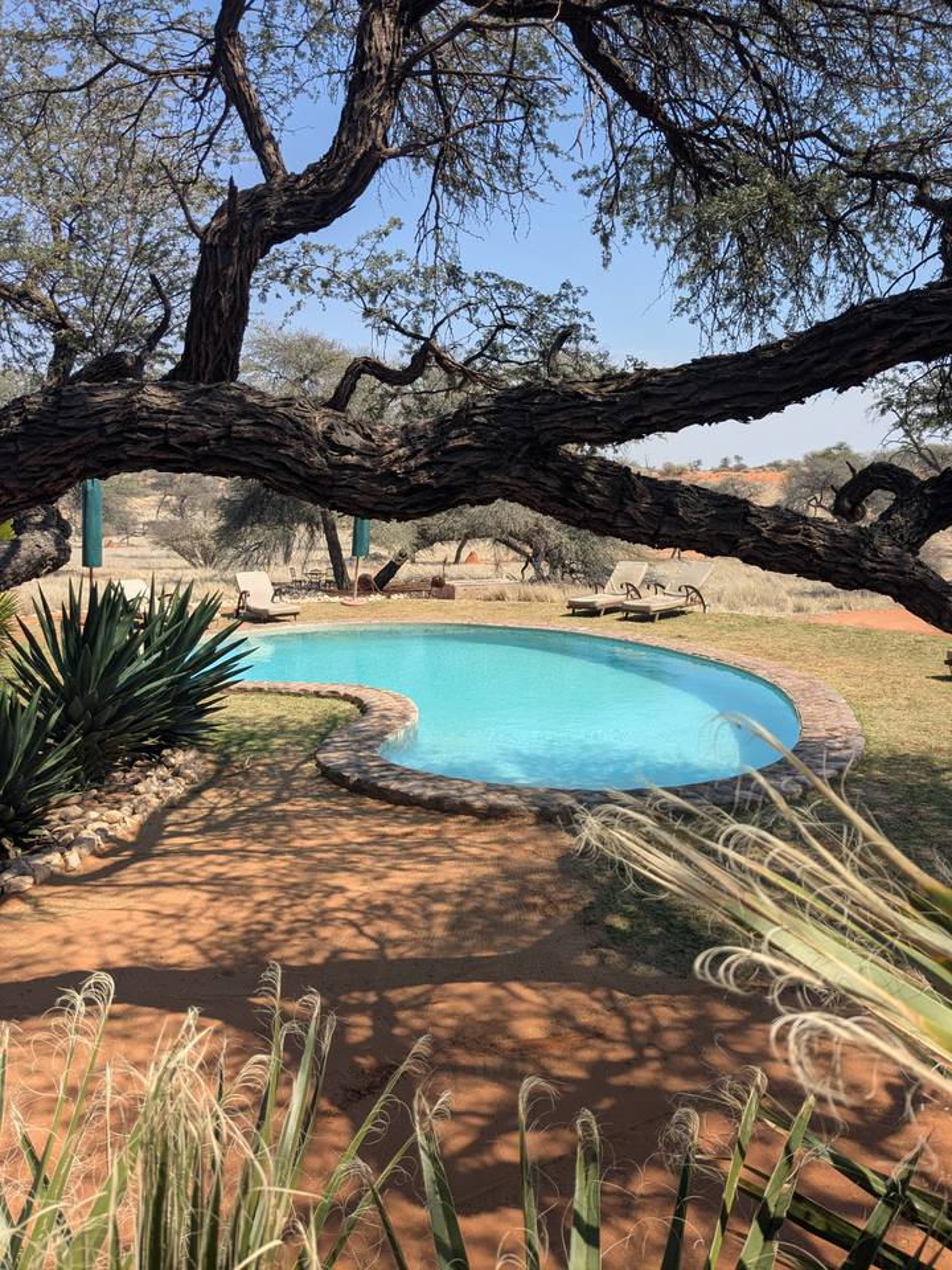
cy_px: 635
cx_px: 476
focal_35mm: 27
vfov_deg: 65.3
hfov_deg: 51.4
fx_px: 990
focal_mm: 4.38
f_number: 1.73
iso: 60
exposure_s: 1/2336
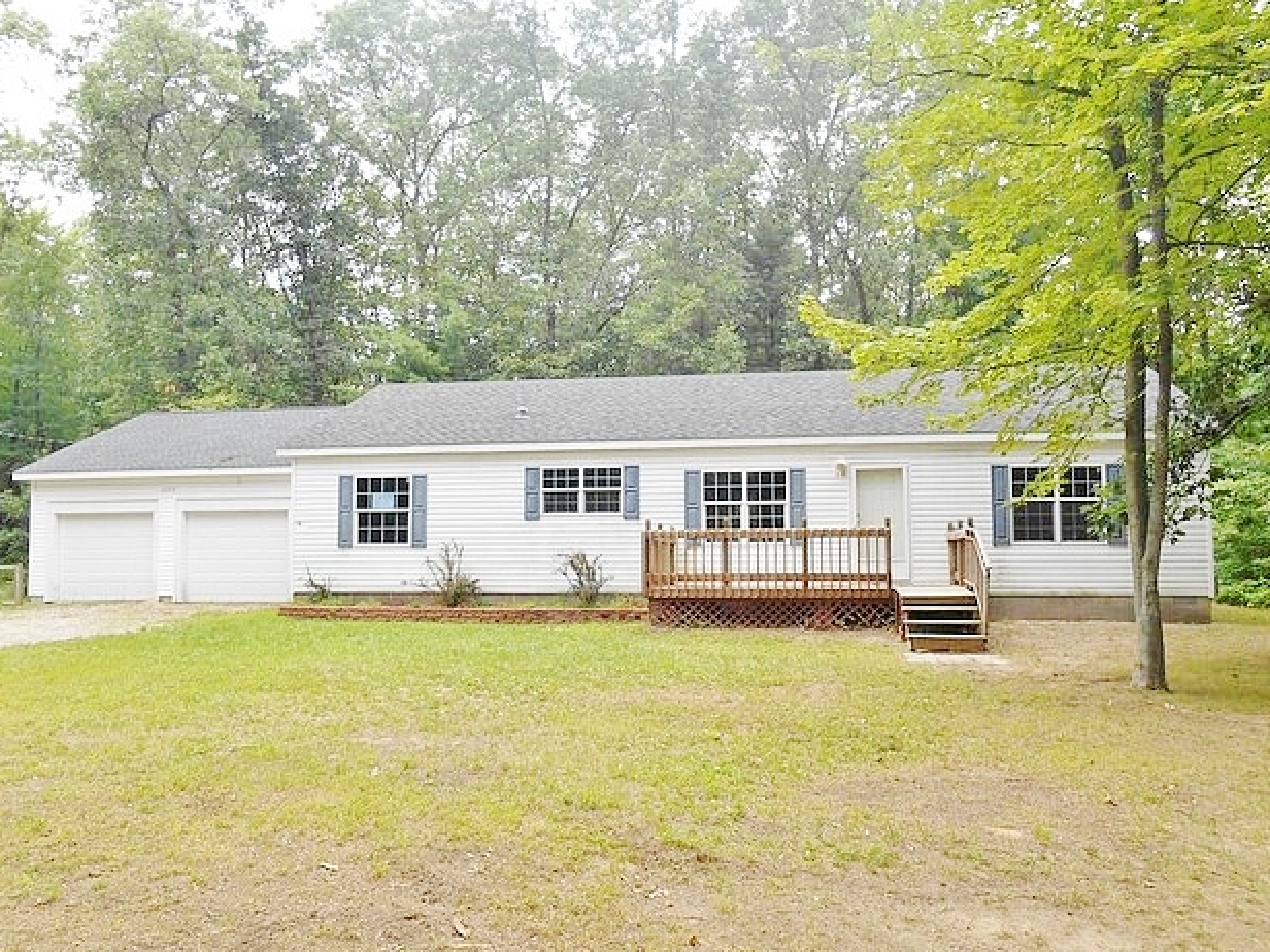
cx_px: 631
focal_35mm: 27
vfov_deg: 51.3
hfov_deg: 65.3
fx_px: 991
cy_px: 488
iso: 80
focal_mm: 4.7
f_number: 3.4
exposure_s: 1/60
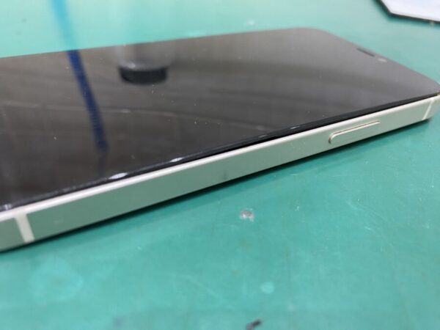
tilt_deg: -39.5
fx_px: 318
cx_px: 220
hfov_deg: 69.4
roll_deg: -6.2
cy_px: 165
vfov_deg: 54.9
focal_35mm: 25
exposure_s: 1/50
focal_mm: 4.25
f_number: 1.8
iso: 125
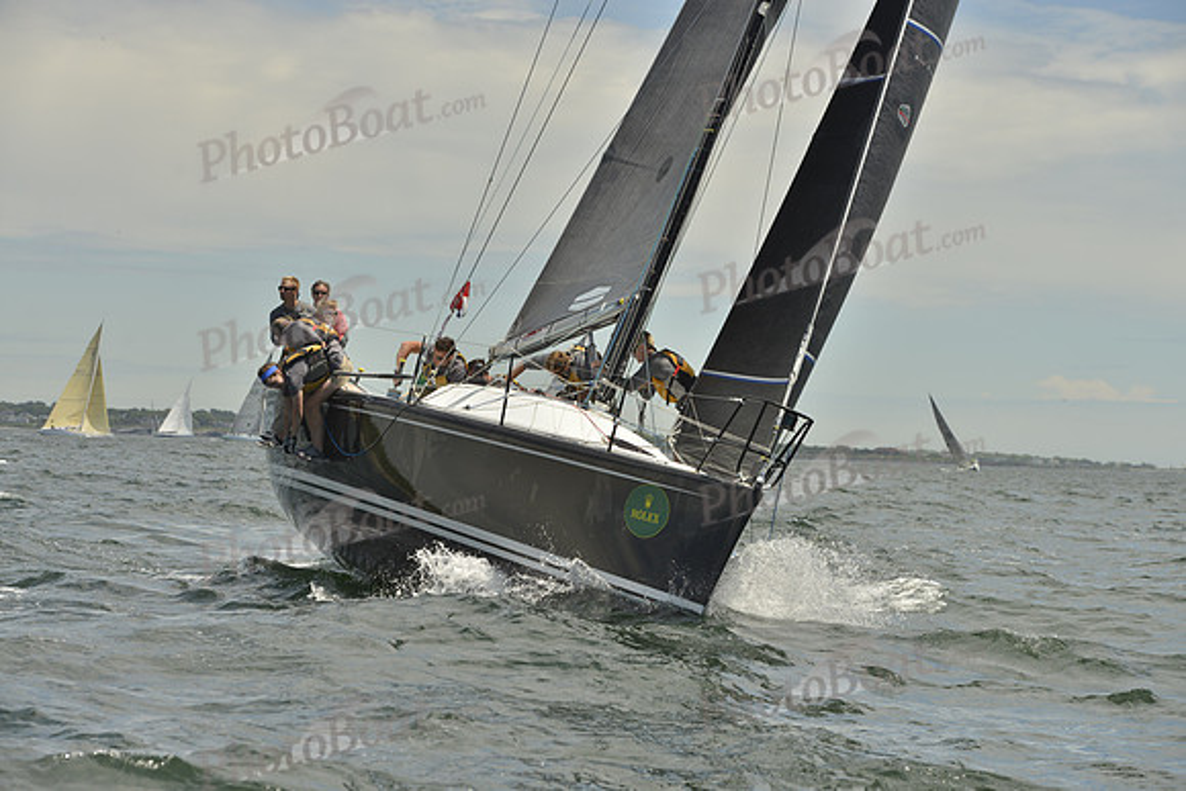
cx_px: 593
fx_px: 3690
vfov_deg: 12.2
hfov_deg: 18.3
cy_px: 396
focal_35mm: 112
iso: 280
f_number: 8
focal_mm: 112
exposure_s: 1/1600
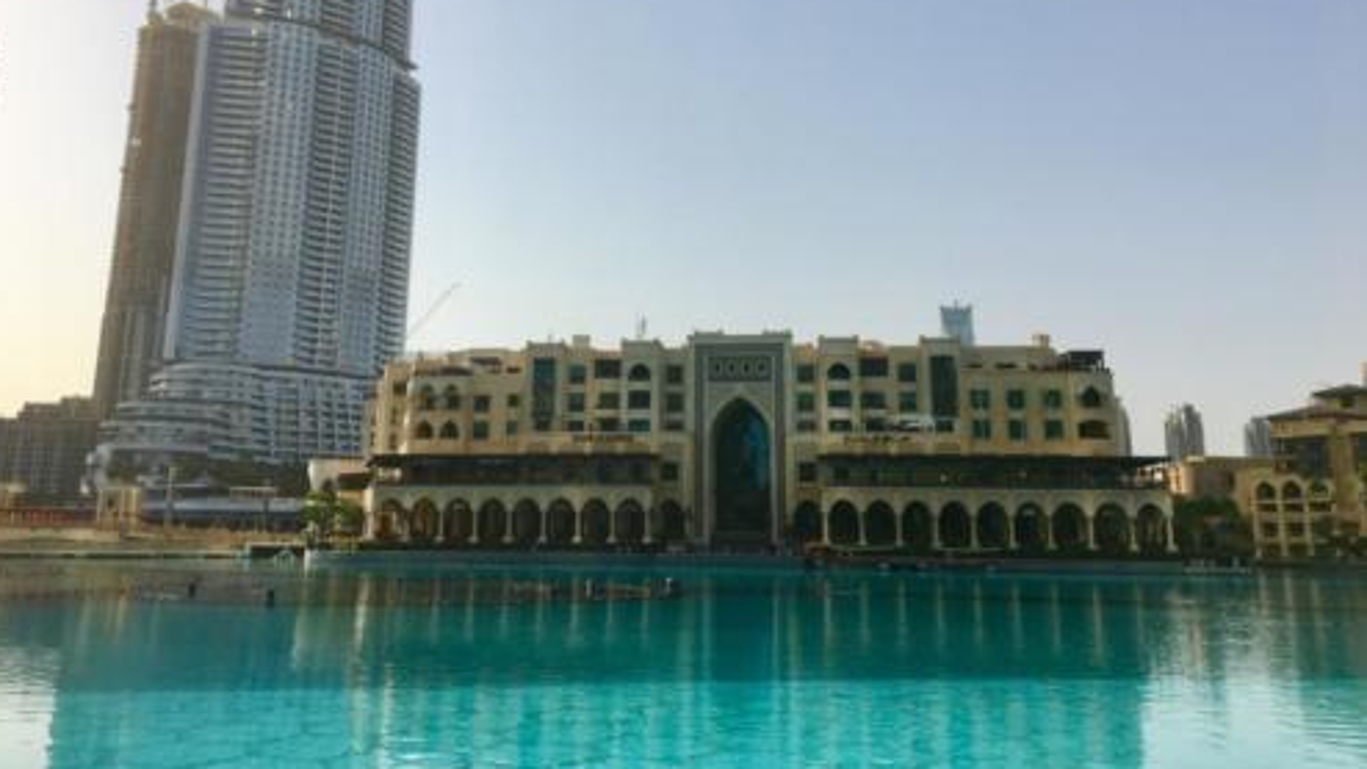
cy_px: 256
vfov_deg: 36.3
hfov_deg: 61.0
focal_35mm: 32
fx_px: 1160
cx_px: 678
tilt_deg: +13.4
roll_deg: -1.7
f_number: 2.2
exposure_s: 1/1748
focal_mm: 4.15
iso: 25
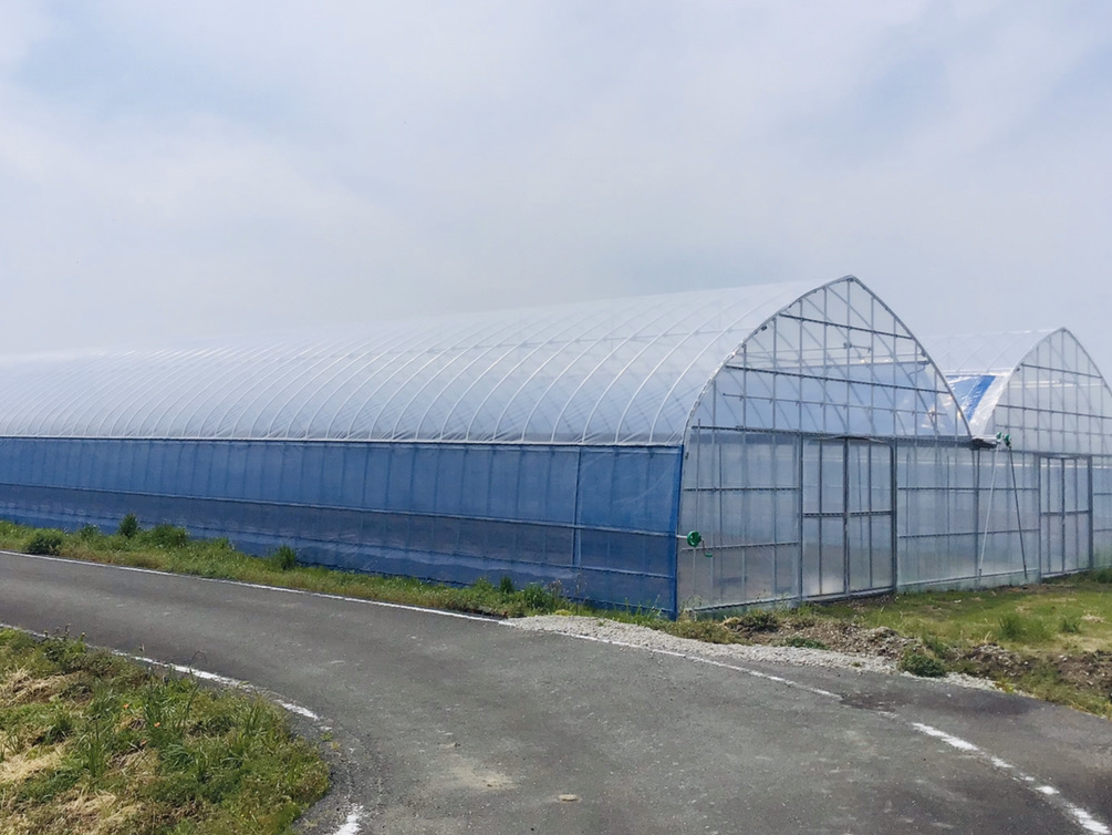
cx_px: 559
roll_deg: -1.4
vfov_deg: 38.6
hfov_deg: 50.1
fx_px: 1189
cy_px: 375
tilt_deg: +4.9
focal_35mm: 37
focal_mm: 3.3
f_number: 2.4
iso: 25
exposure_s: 1/3546
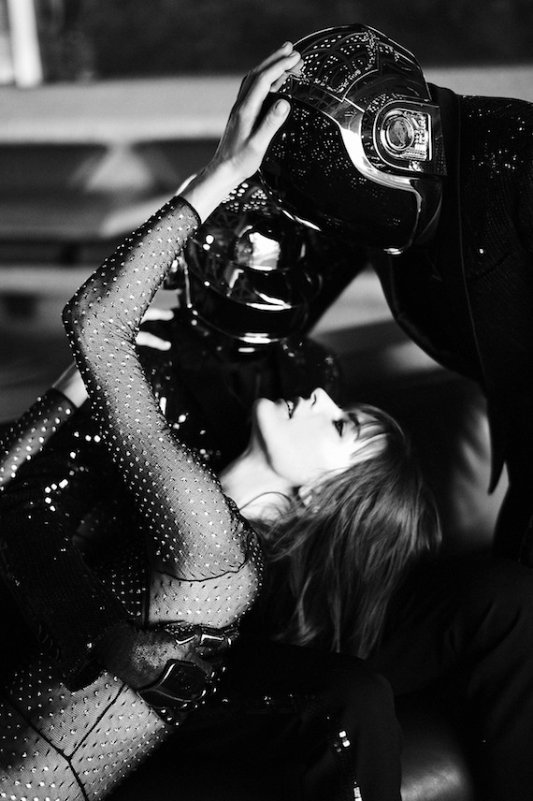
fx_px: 1111
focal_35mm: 50
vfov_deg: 39.6
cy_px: 400
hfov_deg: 27.0
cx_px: 266
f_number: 1.7
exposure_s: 1/360
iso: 800
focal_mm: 50
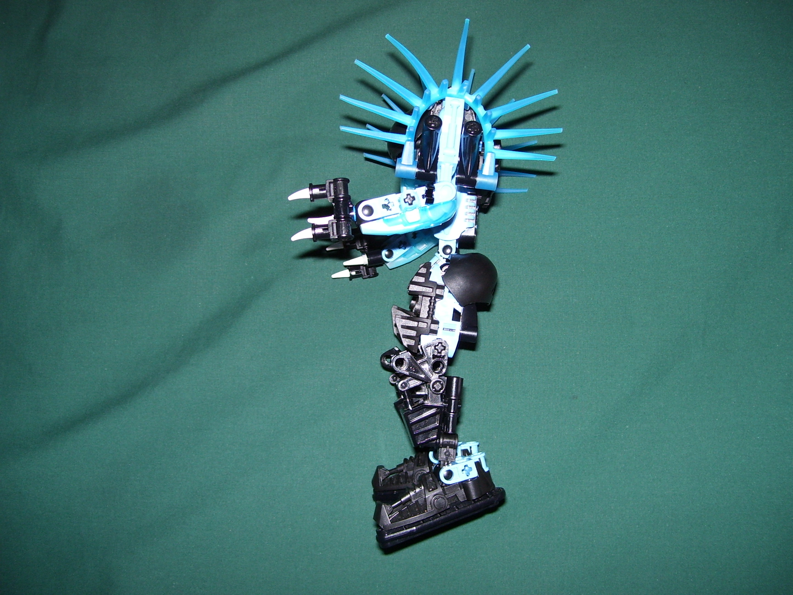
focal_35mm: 36
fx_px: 825
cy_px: 298
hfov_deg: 51.4
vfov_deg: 39.7
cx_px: 396
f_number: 2.7
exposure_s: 1/60
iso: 80
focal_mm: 6
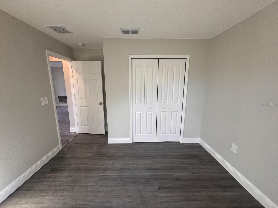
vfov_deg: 85.7
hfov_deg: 102.1
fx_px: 112
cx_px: 139
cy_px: 104
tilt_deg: -9.8
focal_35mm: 14
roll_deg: -0.7
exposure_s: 1/99
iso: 50
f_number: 2.2
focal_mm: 2.22
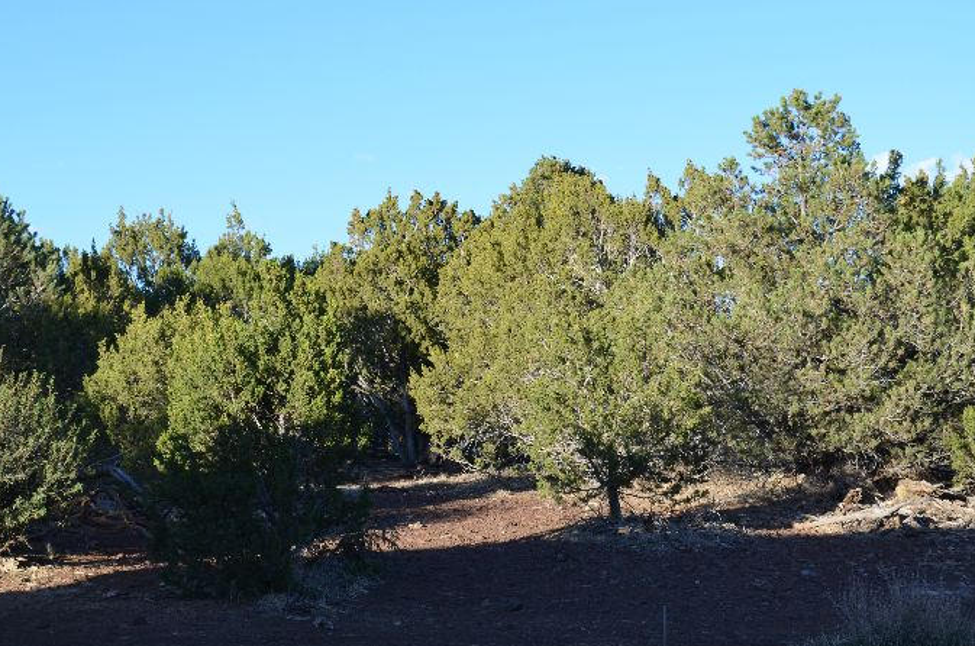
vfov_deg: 16.6
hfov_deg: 24.8
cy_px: 333
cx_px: 426
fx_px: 2217
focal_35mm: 82
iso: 200
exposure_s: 1/250
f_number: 8
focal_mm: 46
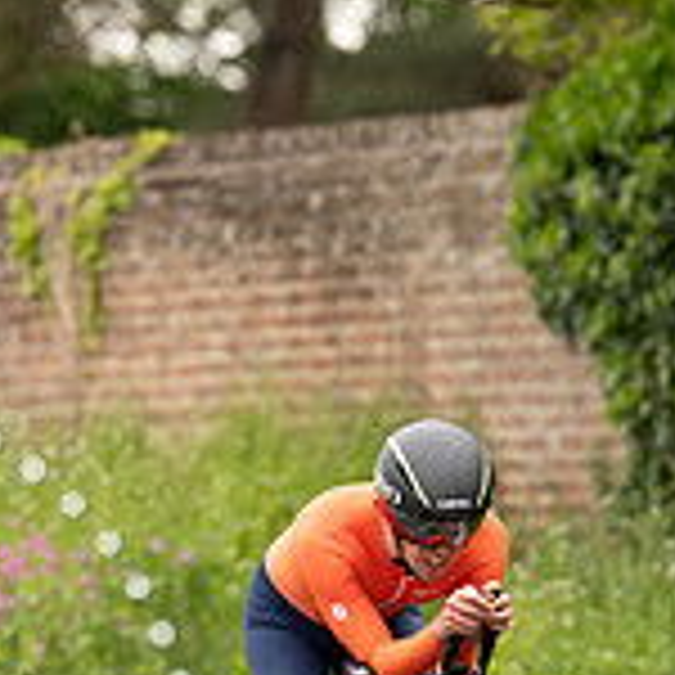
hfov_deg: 2.7
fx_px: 14538
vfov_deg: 2.7
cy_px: 565
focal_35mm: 659
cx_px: 486
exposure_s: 1/1000
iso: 400
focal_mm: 200
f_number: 3.5
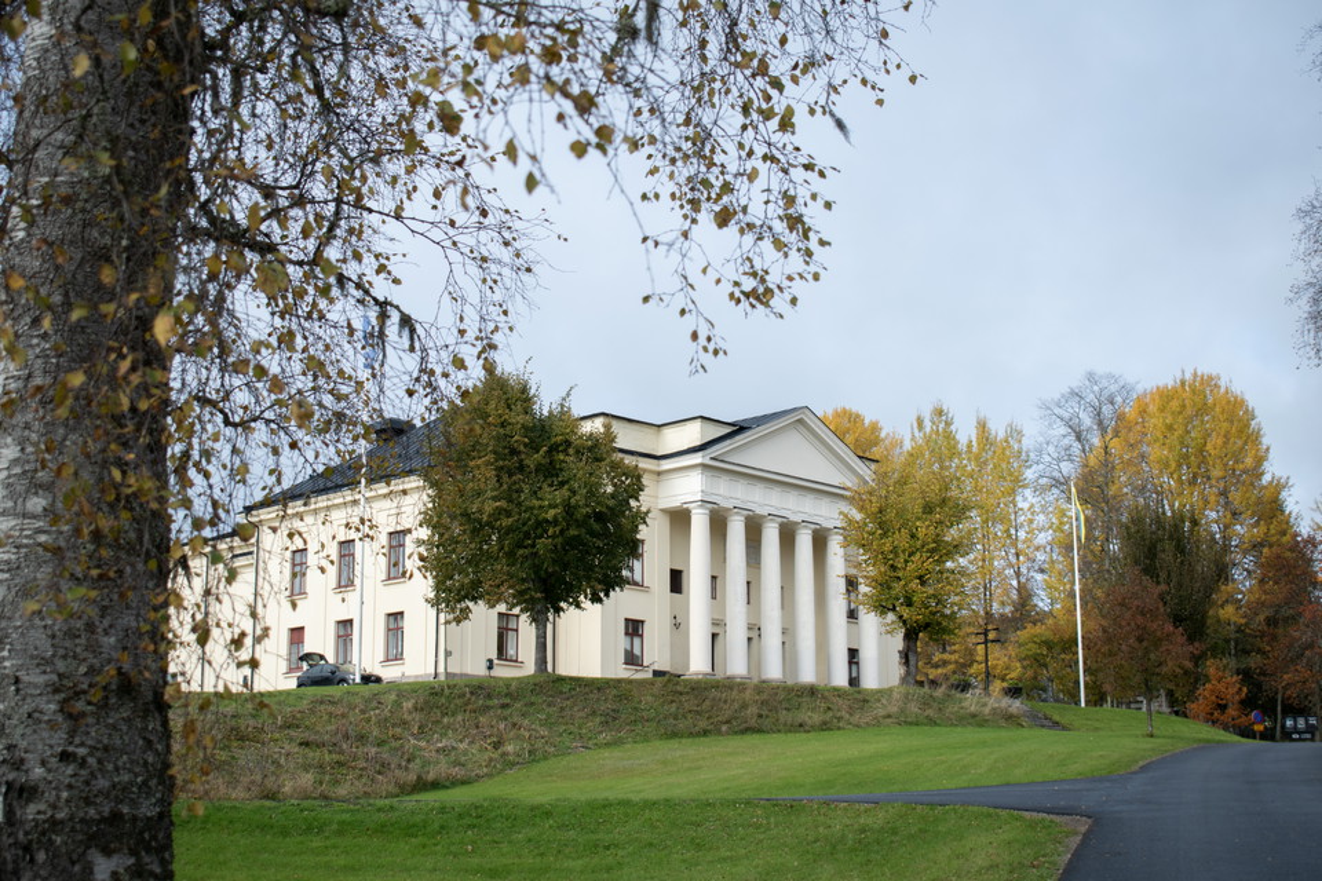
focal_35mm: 51
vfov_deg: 26.5
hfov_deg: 38.9
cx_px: 661
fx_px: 1873
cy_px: 440
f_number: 5.6
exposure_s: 1/500
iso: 100
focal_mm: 34
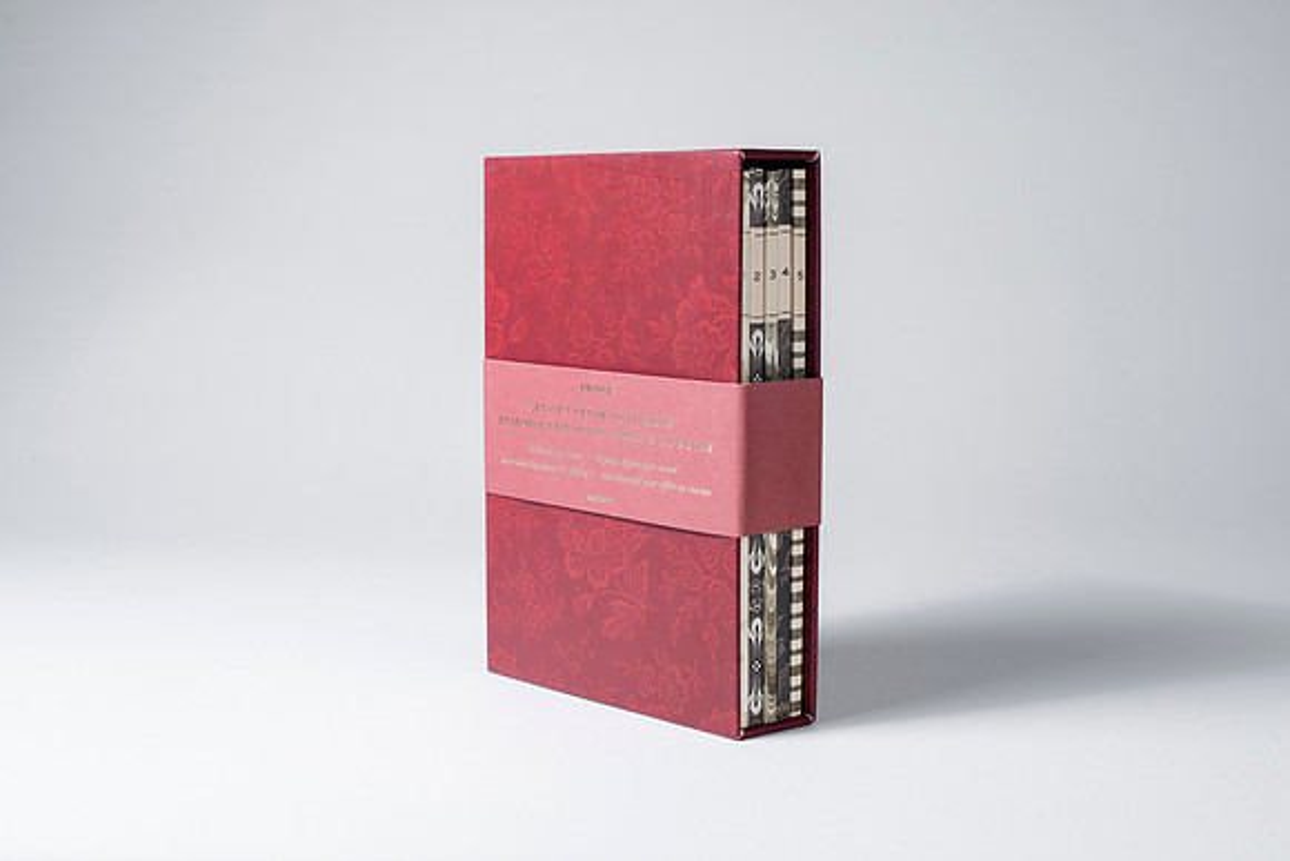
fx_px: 1846
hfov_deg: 38.5
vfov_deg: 26.2
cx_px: 631
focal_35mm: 52
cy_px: 430
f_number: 11
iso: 200
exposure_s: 1/250
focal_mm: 50
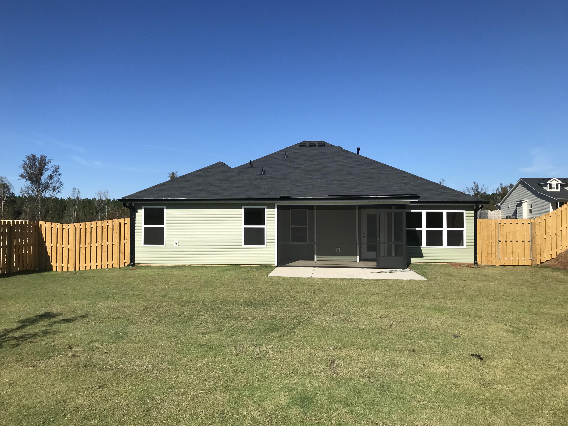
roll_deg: +0.2
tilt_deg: +1.9
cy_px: 213
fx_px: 459
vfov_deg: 49.7
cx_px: 284
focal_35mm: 28
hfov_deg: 63.4
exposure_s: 1/3425
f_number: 1.8
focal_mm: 3.99
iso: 20
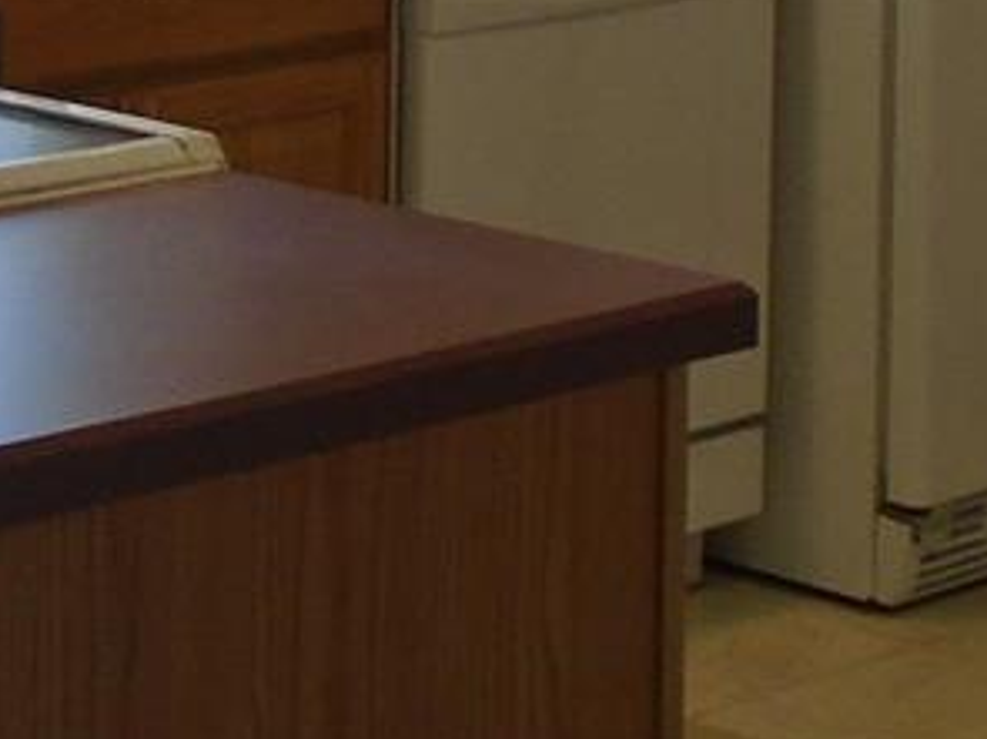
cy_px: -532
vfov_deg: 10.0
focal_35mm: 141
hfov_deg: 13.4
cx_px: -338
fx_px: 4019
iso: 100
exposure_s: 1/50
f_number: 3.2
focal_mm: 4.6
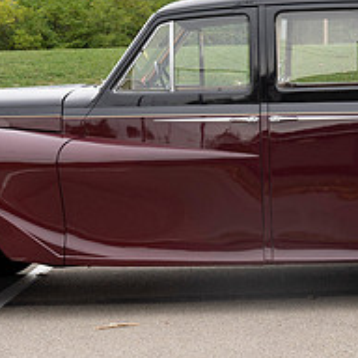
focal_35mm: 113
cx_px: 308
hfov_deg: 15.3
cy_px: 141
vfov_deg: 15.4
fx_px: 1322
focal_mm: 44
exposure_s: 1/200
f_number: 5.6
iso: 200
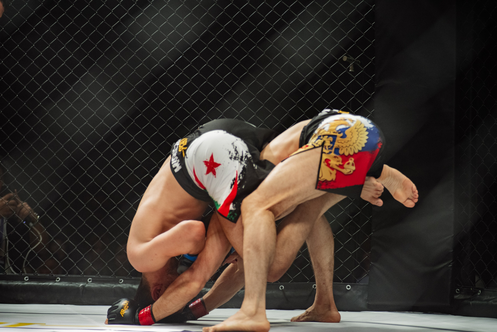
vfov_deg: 11.0
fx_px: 1726
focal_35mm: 125
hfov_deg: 16.4
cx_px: 248
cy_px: 166
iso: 2000
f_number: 4
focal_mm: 125
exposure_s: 1/640
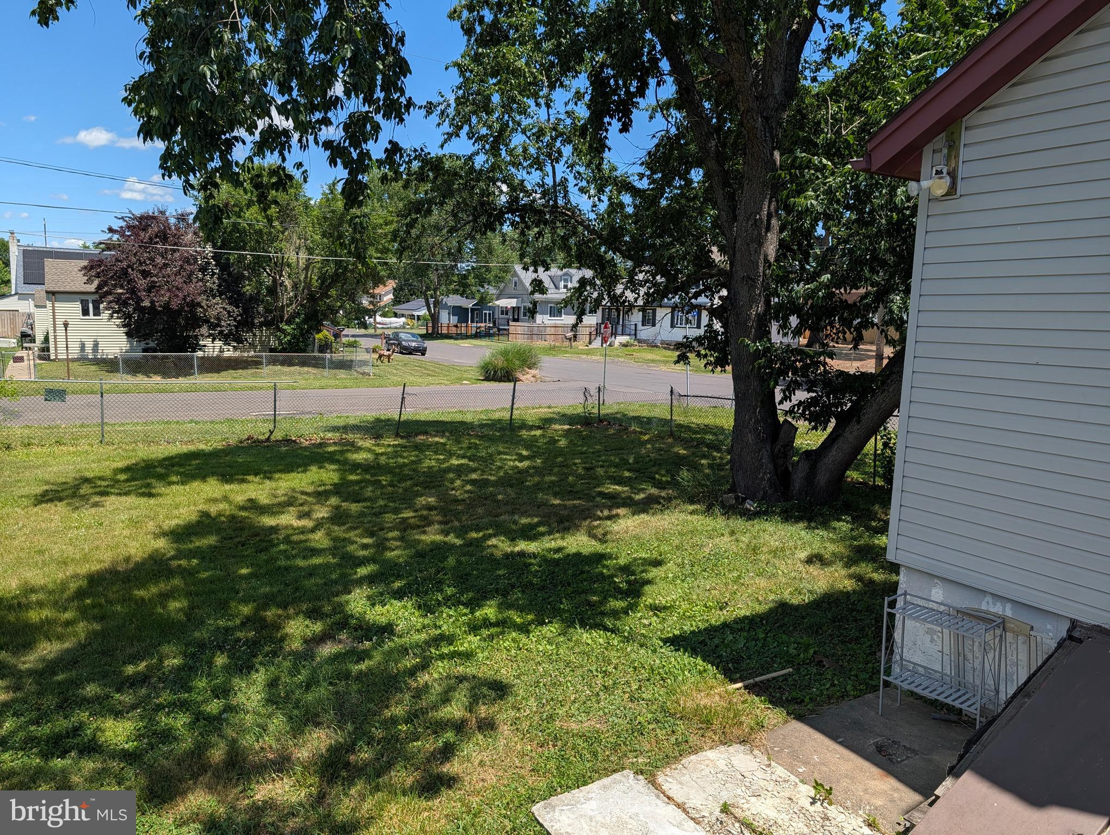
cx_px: 555
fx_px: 771
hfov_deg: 71.5
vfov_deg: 56.9
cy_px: 418
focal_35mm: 24
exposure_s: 1/1011
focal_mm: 6.9
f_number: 1.68
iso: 18
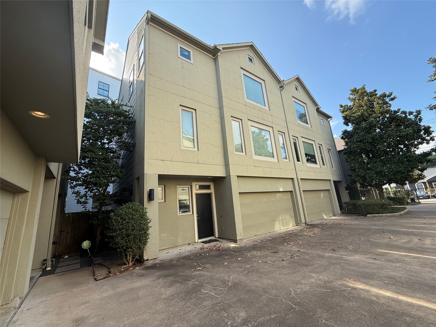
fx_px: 176
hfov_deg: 102.1
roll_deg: +5.5
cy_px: 164
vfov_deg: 85.7
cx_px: 218
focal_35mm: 14
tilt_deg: +14.3
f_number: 2.2
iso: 50
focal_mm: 2.22
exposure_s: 1/372
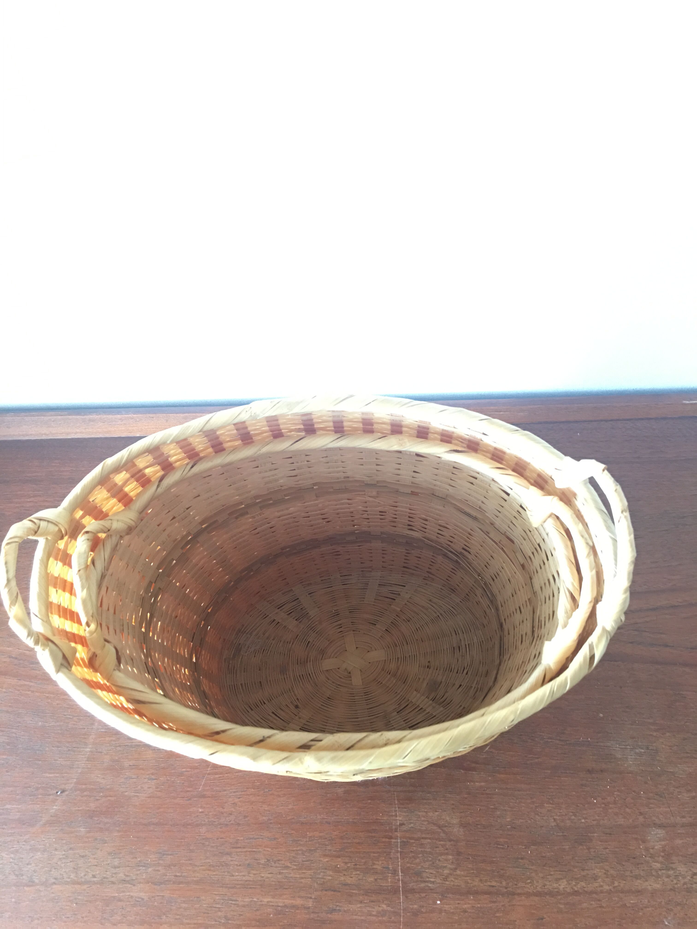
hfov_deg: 48.2
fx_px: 779
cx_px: 348
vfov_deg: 61.7
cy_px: 464
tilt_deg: -65.5
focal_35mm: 29
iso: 100
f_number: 2.2
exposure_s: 1/10
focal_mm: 4.15
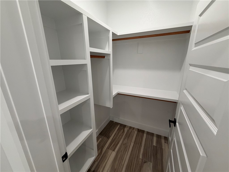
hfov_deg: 102.1
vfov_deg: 85.7
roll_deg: +1.1
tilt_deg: -14.9
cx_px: 114
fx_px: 93
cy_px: 86
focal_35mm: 14
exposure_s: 1/120
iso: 250
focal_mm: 2.22
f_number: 2.2
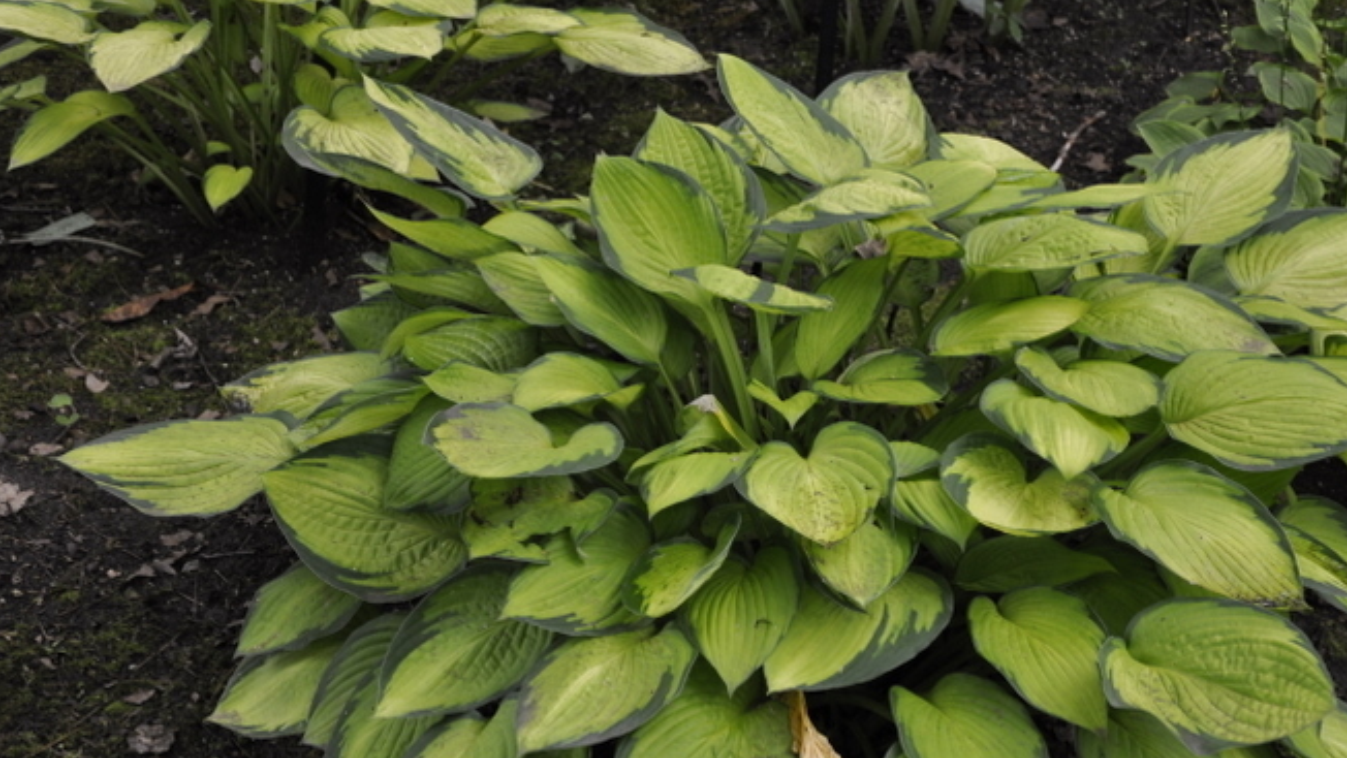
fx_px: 2751
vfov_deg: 15.7
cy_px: 508
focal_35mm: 77
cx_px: 740
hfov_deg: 27.5
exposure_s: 1/60
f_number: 4.5
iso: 400
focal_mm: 40
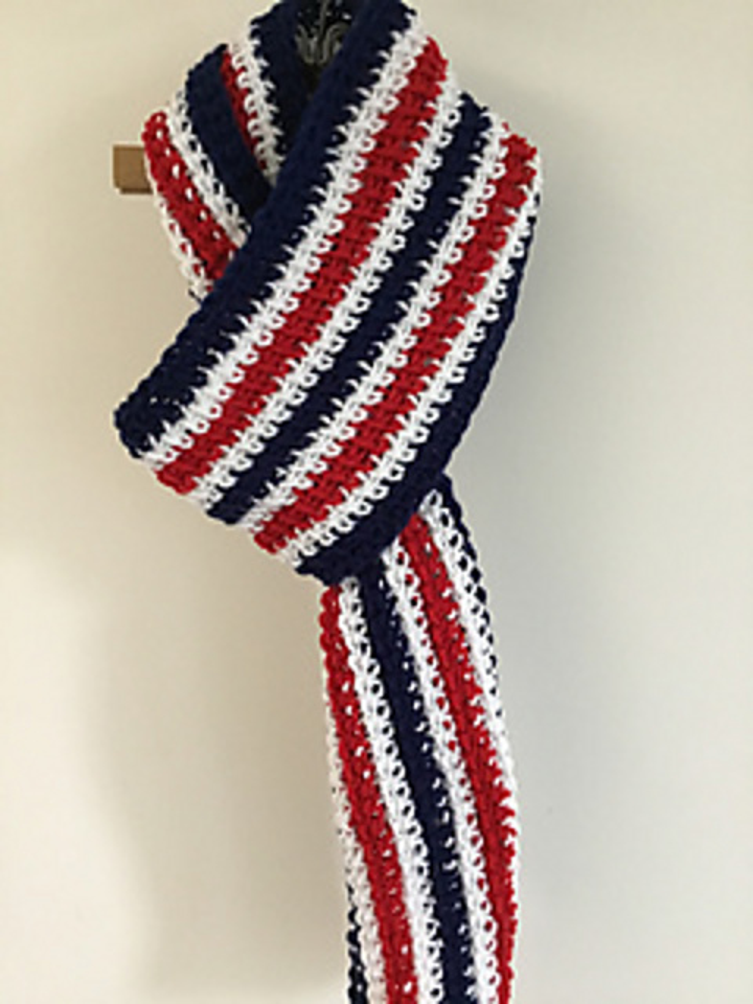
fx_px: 899
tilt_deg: -4.1
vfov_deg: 58.4
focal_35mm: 31
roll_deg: +2.4
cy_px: 502
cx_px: 376
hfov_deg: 45.4
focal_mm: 3.3
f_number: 2.4
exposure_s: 1/24
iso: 200
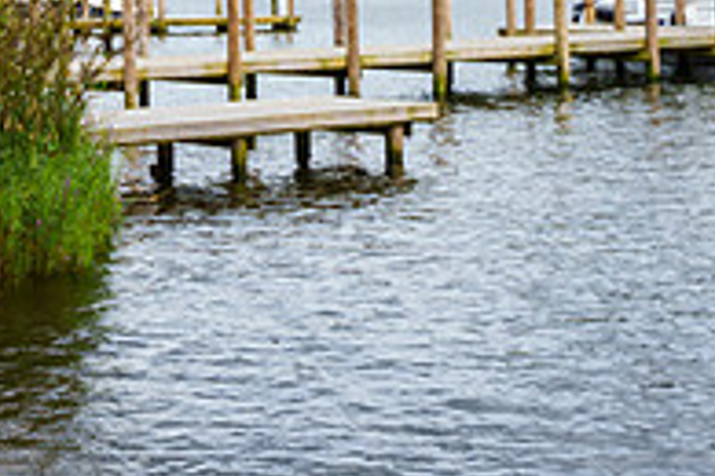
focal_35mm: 110
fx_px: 2185
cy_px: -149
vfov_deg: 12.1
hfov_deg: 17.5
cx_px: -191
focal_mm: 37
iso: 200
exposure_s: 1/5000
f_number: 3.2
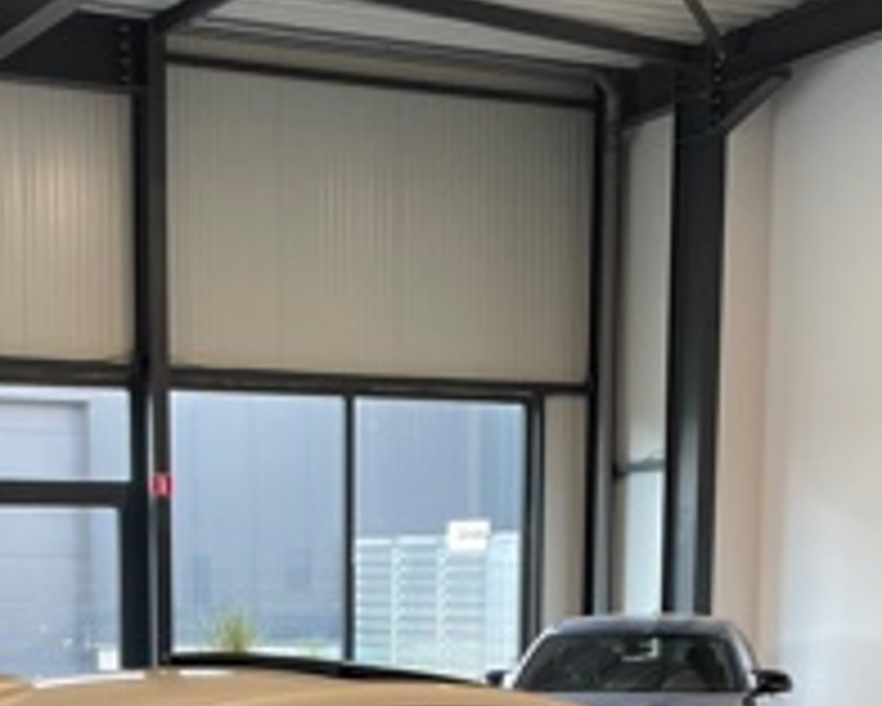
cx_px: 212
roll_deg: +0.3
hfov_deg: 22.8
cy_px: 908
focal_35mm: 83
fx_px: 2168
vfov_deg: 17.4
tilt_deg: -9.2
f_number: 1.6
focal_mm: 4.2
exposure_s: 1/100
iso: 80
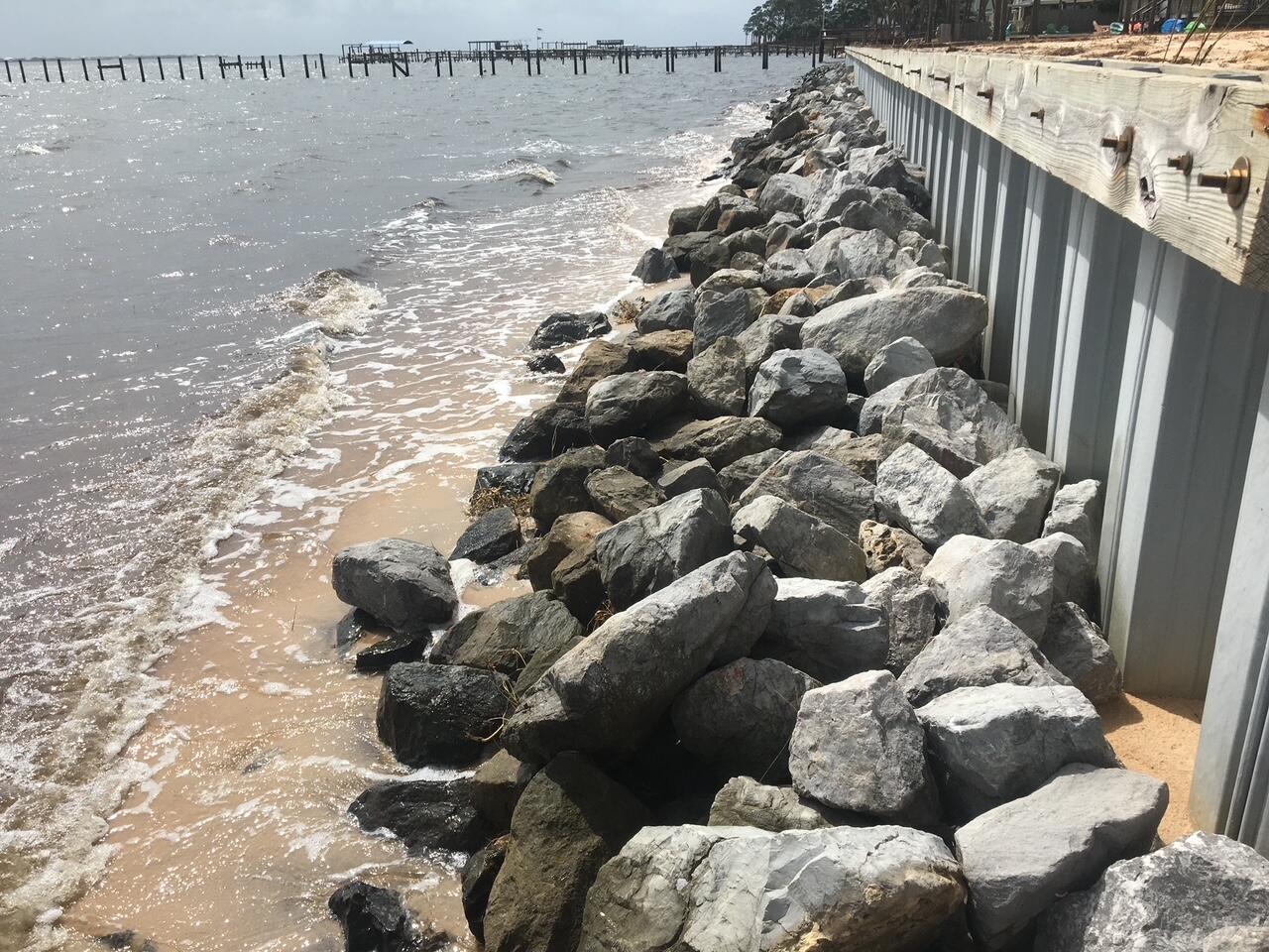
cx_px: 634
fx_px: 1063
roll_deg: -0.6
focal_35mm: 29
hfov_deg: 61.7
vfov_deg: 48.2
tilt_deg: -21.1
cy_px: 476
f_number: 2.2
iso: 25
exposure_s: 1/3663
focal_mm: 4.15
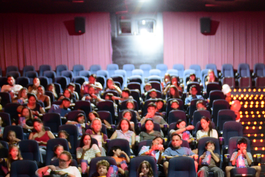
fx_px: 567
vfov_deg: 16.2
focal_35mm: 77
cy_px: 267
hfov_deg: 25.9
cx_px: 204
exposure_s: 1/25
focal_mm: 24
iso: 1600
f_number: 2.8
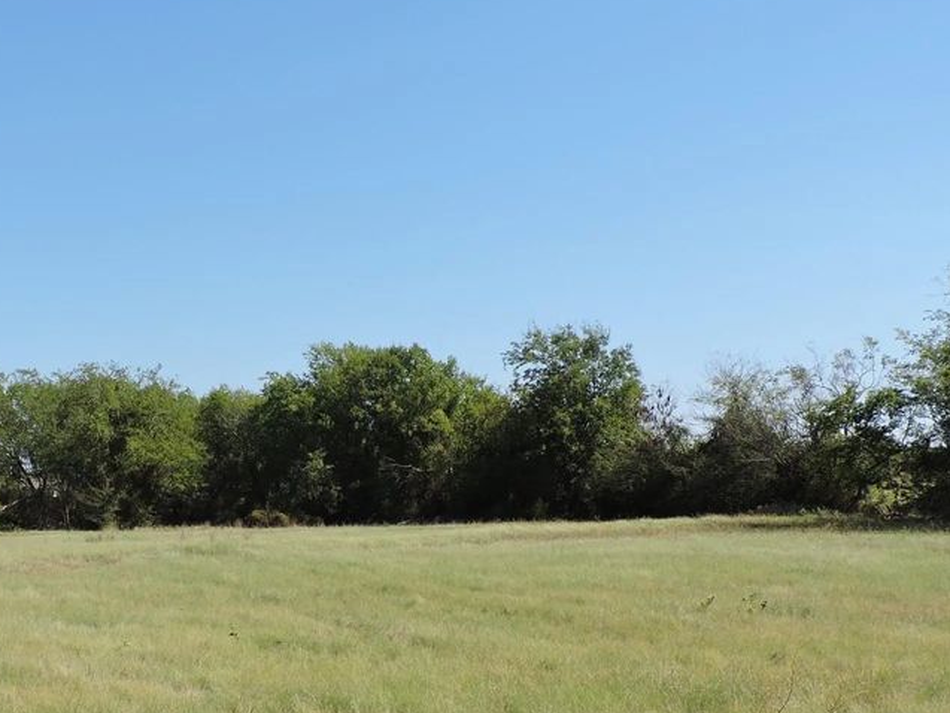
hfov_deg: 40.6
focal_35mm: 45
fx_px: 1235
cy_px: 550
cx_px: 216
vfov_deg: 31.5
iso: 100
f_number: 3.1
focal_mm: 5
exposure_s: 1/1250
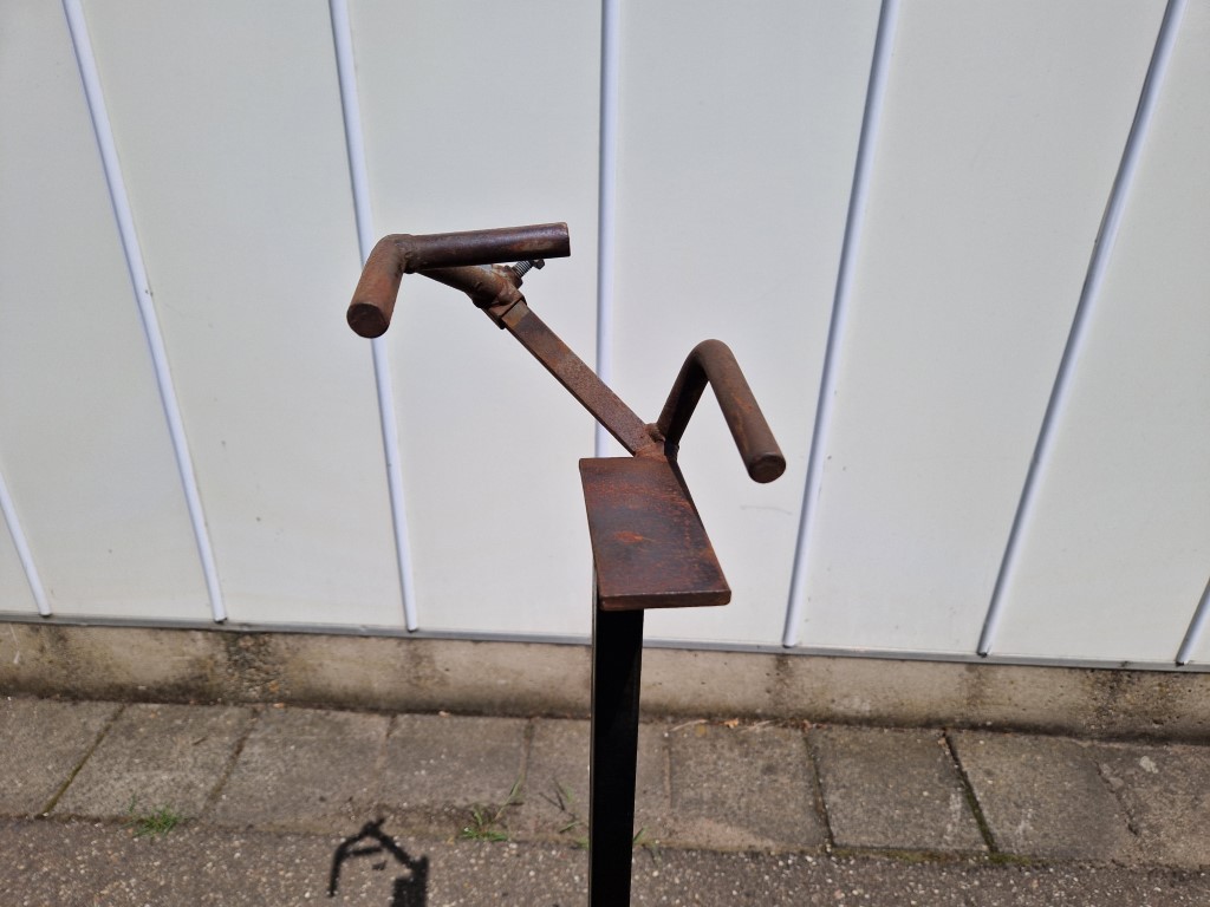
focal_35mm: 23
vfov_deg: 58.9
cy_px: 454
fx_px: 804
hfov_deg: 73.9
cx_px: 605
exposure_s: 1/4528
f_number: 1.8
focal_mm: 5.4
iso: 50
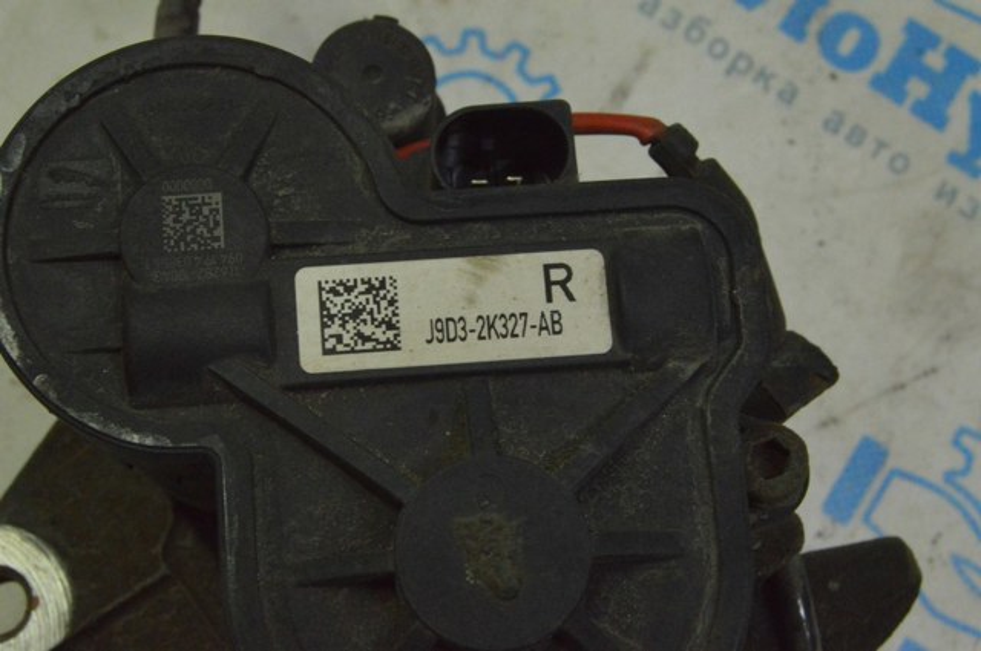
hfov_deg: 29.9
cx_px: 490
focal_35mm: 68
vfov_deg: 20.1
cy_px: 326
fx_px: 1837
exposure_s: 1/60
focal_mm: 45
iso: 6400
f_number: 20
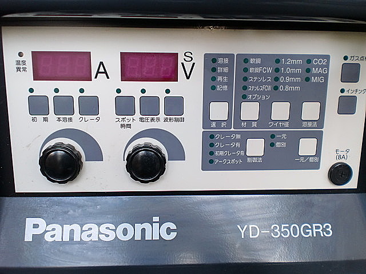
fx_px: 370
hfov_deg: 52.6
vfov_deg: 40.7
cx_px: 183
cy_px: 137
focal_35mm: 35
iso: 100
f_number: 3.1
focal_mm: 6.3
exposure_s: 1/60
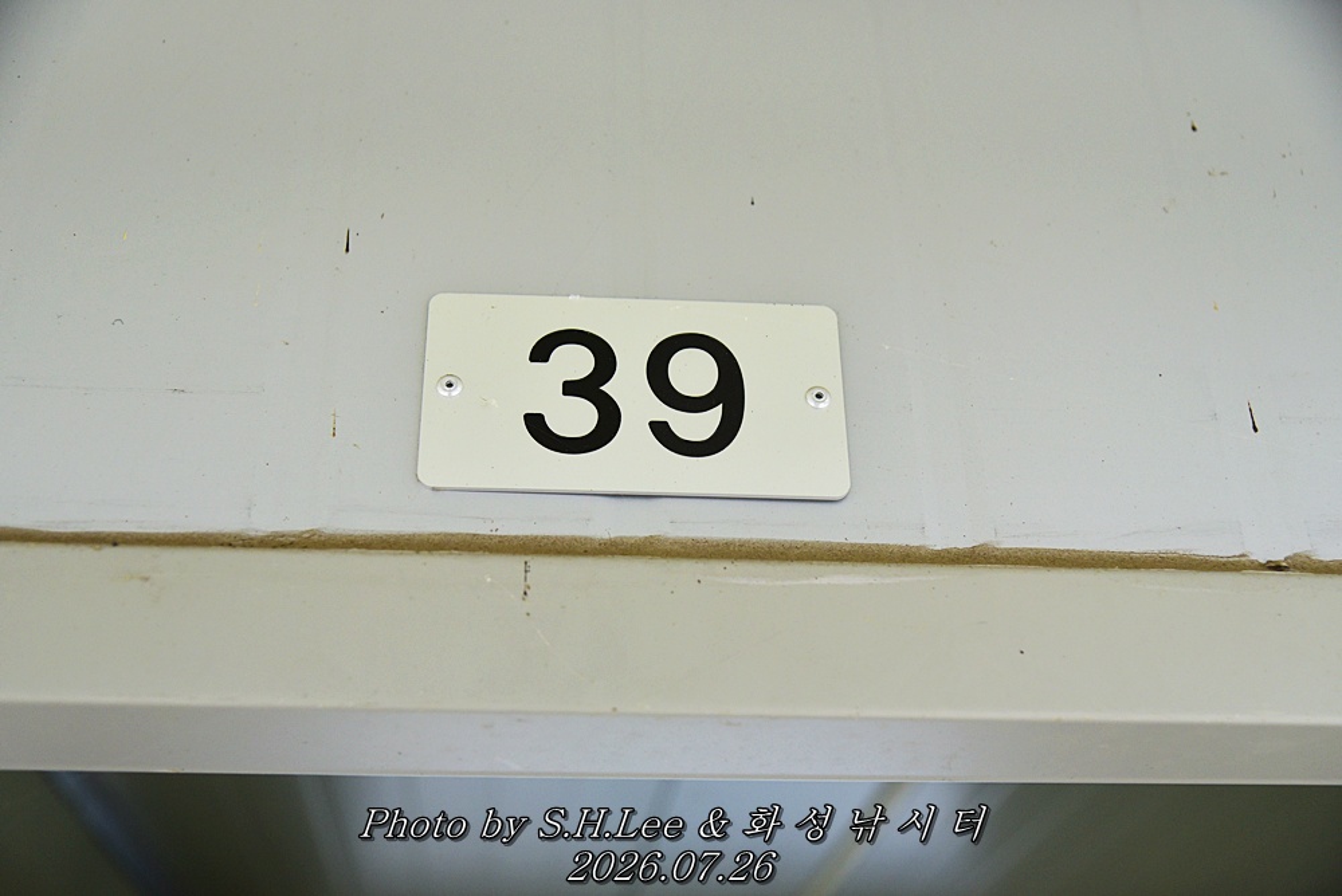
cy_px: 448
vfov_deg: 29.3
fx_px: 1716
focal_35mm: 46
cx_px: 671
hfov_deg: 42.7
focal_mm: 46
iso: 900
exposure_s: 1/4000
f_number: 4
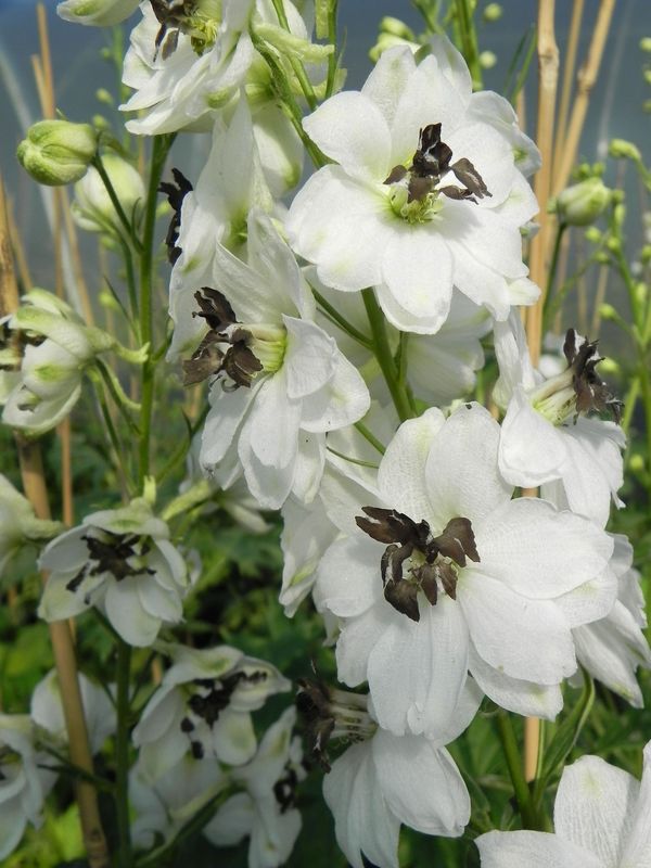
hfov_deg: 38.7
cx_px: 326
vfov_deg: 50.1
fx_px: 928
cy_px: 434
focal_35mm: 37
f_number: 4
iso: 160
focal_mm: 6.6
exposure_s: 1/2000
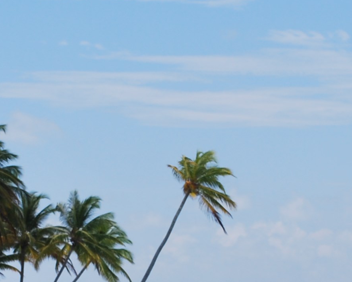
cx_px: 105
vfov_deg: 6.6
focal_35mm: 234
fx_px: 2438
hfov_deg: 8.3
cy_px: 297
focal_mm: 38
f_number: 9
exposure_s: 1/320
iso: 100
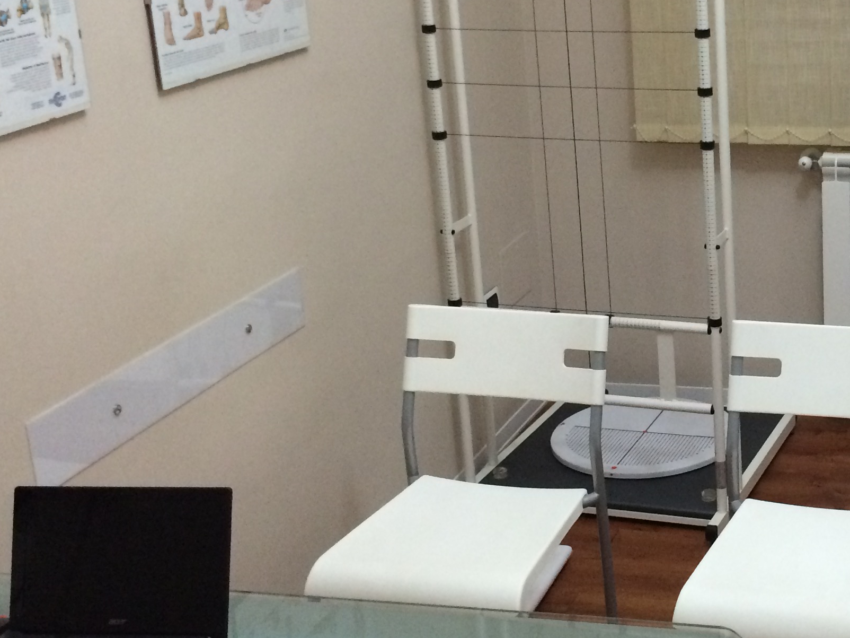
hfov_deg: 31.1
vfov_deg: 24.8
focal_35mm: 59
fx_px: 1449
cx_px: 775
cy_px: 252
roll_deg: +1.4
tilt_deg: -16.0
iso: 320
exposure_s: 1/33
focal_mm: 4.15
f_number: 2.2
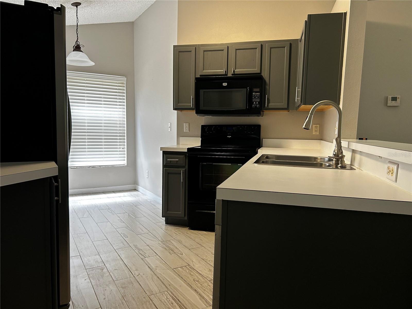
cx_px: 206
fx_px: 309
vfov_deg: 53.1
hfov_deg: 67.3
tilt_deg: -4.8
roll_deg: -1.0
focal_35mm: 26
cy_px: 154
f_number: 1.5
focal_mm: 5.7
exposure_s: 1/120
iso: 125
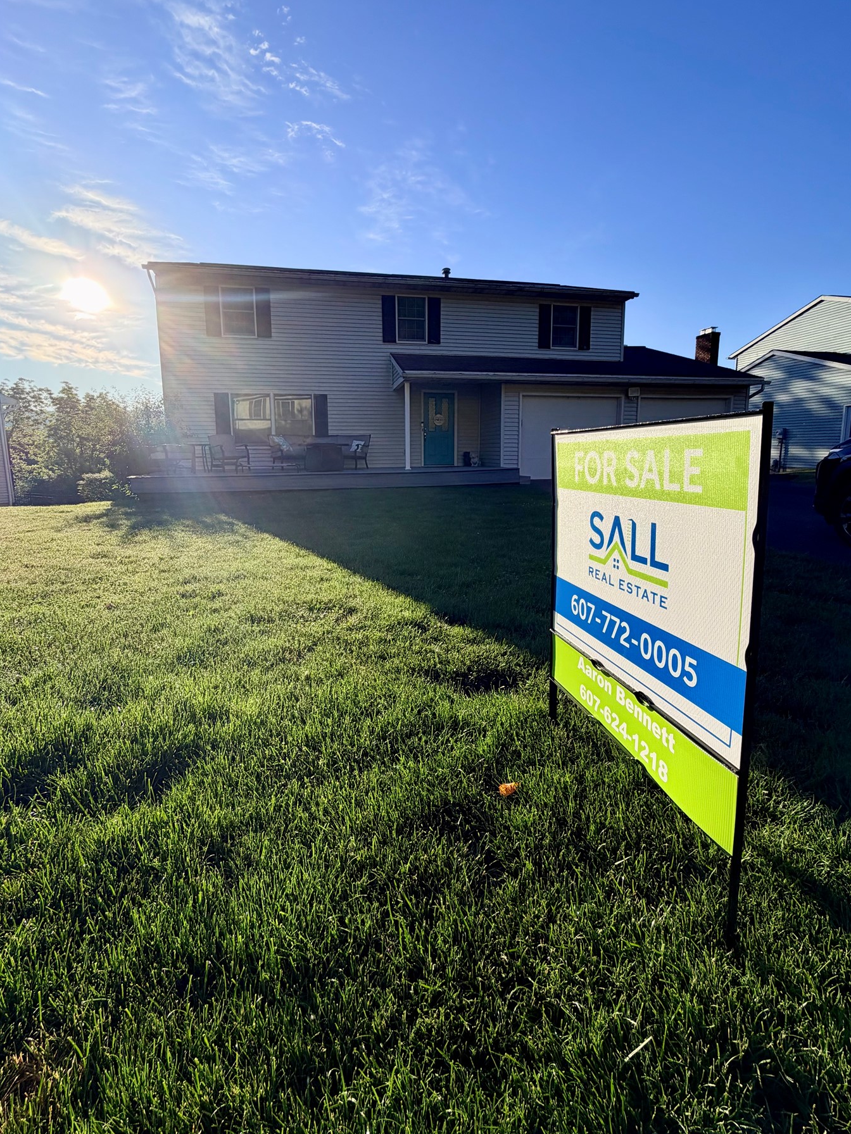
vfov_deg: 94.3
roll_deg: +1.2
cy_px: 526
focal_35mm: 16
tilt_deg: -8.2
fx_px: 524
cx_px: 424
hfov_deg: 78.1
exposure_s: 1/1105
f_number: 2.2
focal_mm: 2.22
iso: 32
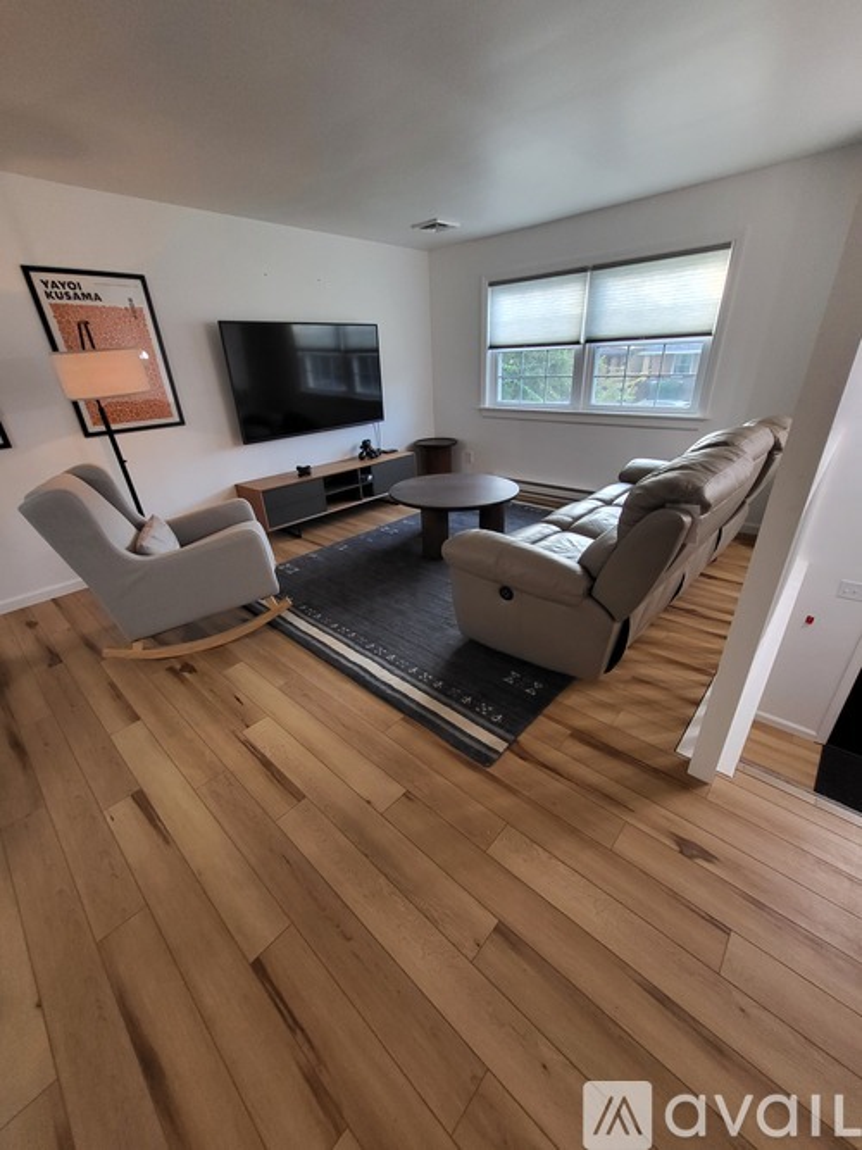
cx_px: 431
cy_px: 575
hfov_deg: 89.9
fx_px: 432
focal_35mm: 13
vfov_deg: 106.2
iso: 400
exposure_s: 1/60
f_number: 2.2
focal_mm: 1.74
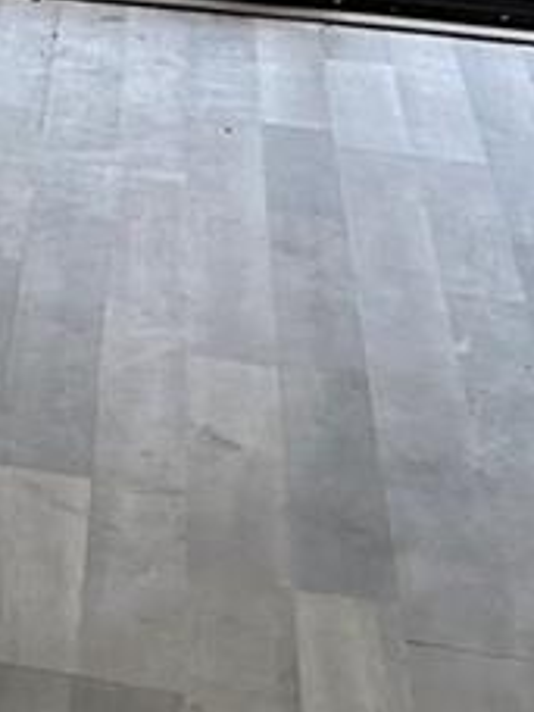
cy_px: -834
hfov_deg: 9.5
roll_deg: +0.7
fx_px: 2818
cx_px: -803
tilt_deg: -1.9
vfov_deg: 12.3
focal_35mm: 137
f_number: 1.5
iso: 100
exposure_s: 1/120
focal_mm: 5.7
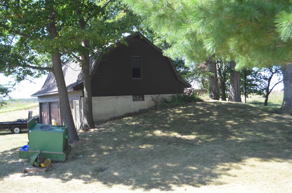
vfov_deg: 34.1
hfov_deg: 49.6
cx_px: 146
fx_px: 316
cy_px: 96
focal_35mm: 39
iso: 800
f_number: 4.2
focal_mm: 26
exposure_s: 1/640
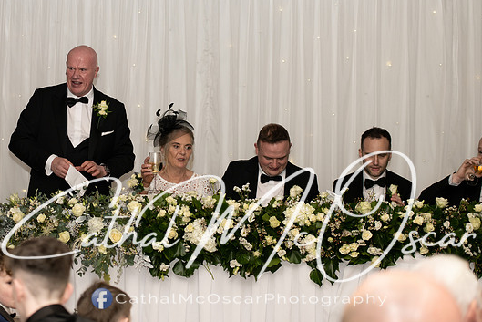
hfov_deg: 13.5
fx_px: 2036
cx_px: 132
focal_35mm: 152
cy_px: 104
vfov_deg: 9.0
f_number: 2.8
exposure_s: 1/160
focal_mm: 102
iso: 400
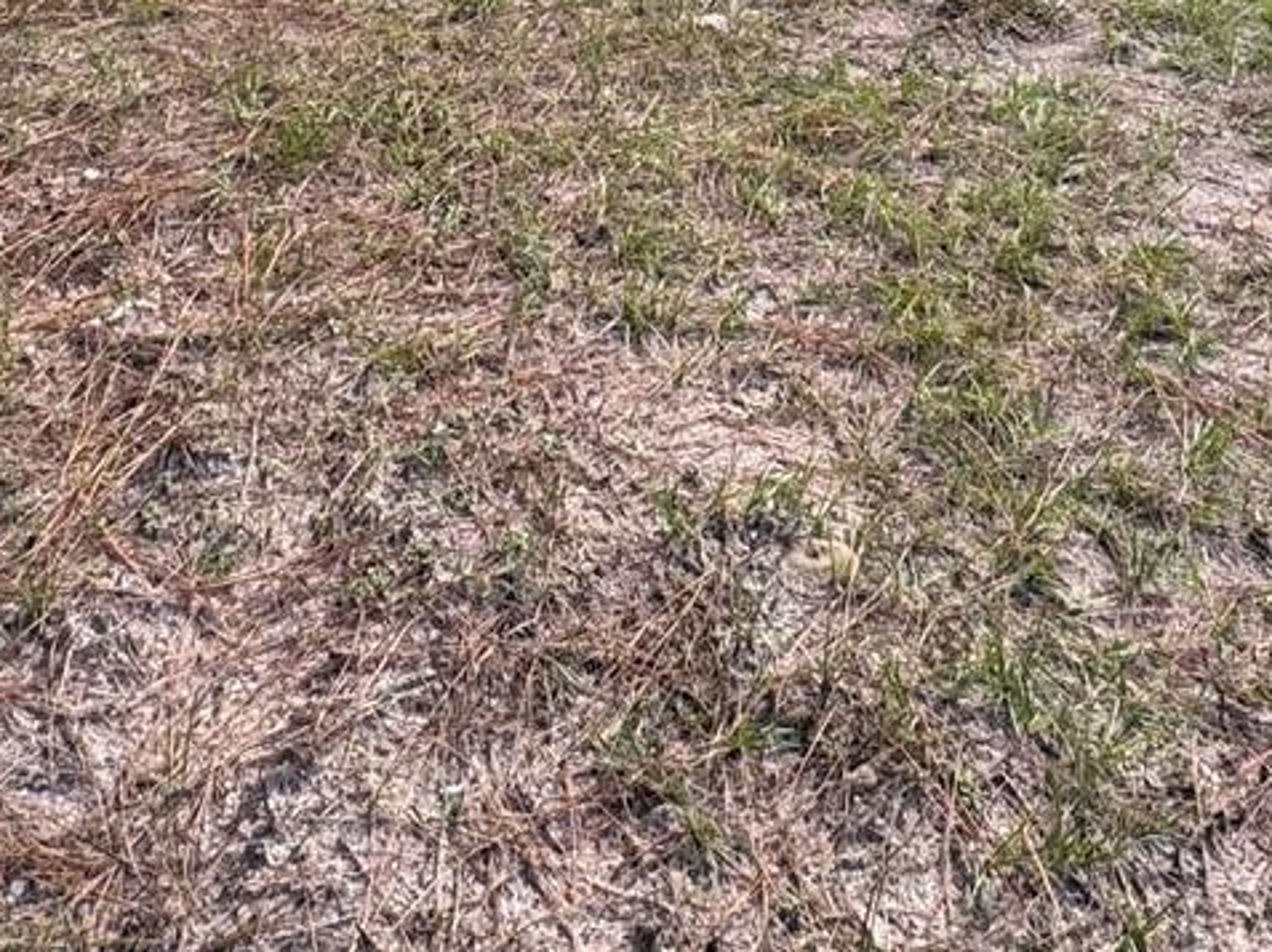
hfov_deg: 40.3
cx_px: 773
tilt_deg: +1.4
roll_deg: +1.1
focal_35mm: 47
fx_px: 1726
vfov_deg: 24.2
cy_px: -472
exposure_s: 1/214
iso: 40
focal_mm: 2.22
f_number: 2.2
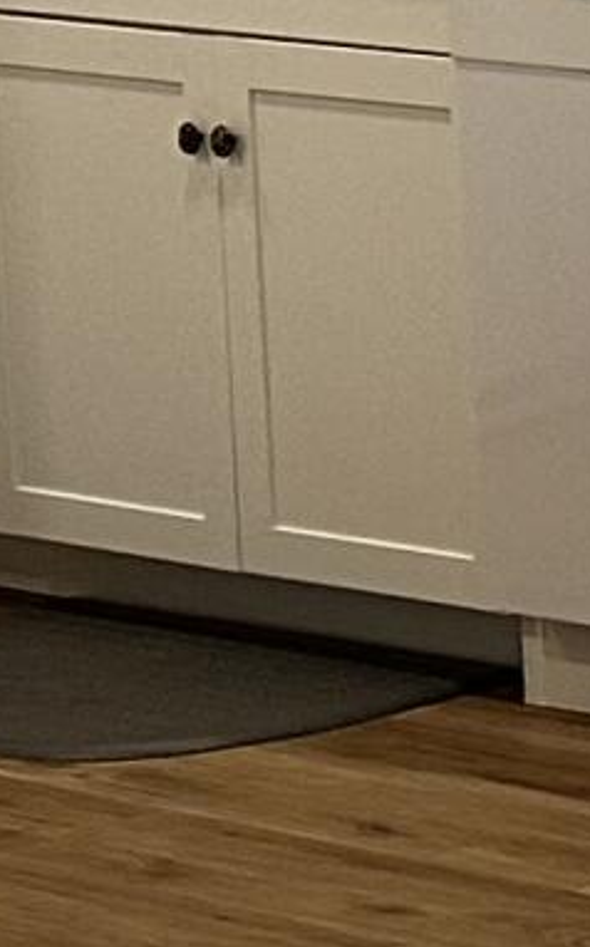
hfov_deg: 5.0
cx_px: 3173
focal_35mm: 200
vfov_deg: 10.2
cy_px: -327
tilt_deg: -4.5
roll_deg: -0.1
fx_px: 5157
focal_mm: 6.86
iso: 160
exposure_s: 1/120
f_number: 1.78
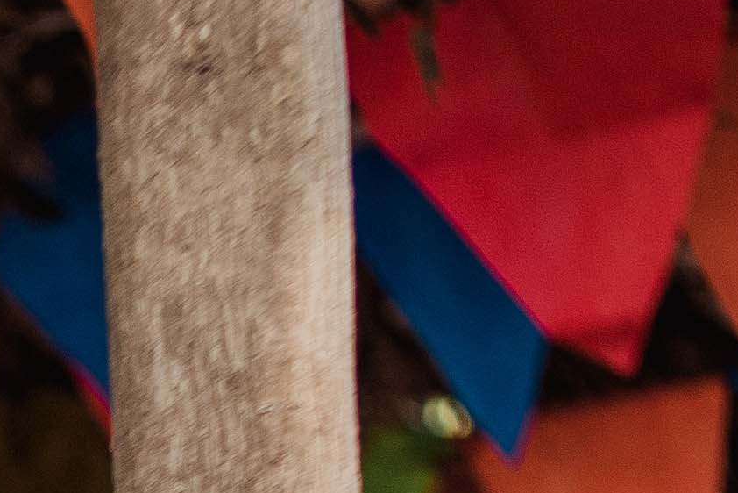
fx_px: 5126
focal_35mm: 250
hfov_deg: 7.5
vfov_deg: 5.3
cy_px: 1368
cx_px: -1185
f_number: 3.2
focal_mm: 35
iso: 160
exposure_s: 1/320
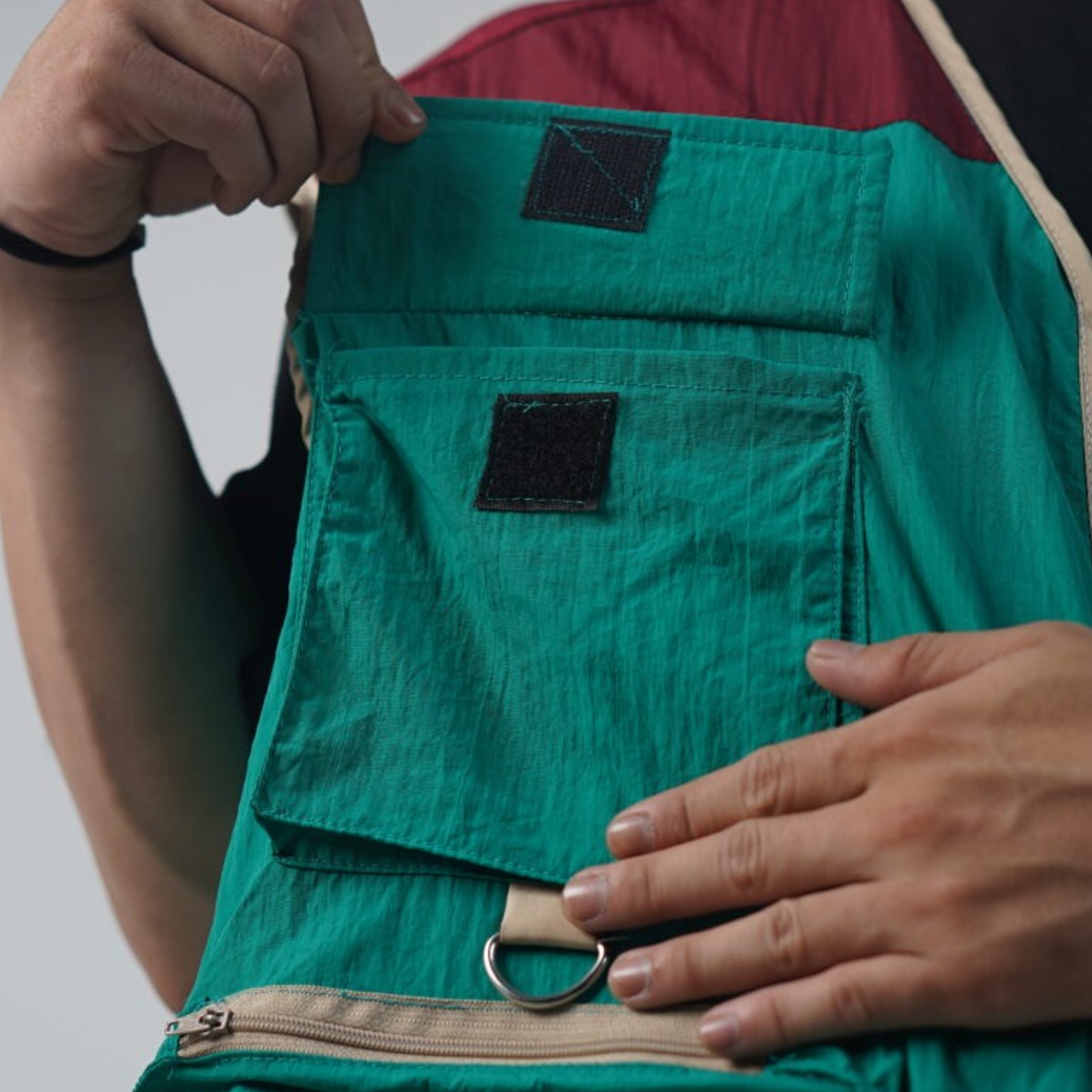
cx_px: 547
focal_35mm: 96
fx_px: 3426
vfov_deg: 18.1
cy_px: 520
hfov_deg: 18.1
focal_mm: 50
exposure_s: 1/125
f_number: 2.8
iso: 100
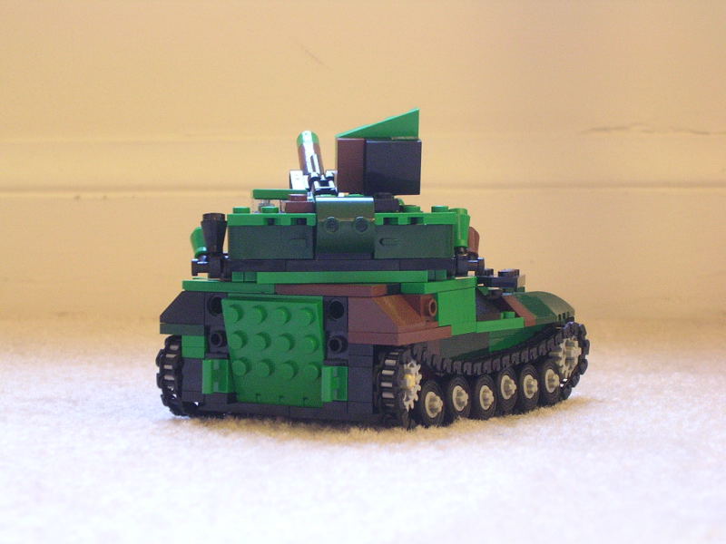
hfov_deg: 20.7
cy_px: 272
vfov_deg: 15.6
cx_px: 363
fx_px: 1992
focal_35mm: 95
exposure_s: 1/2.1
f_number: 4.4
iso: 400
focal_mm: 14.5
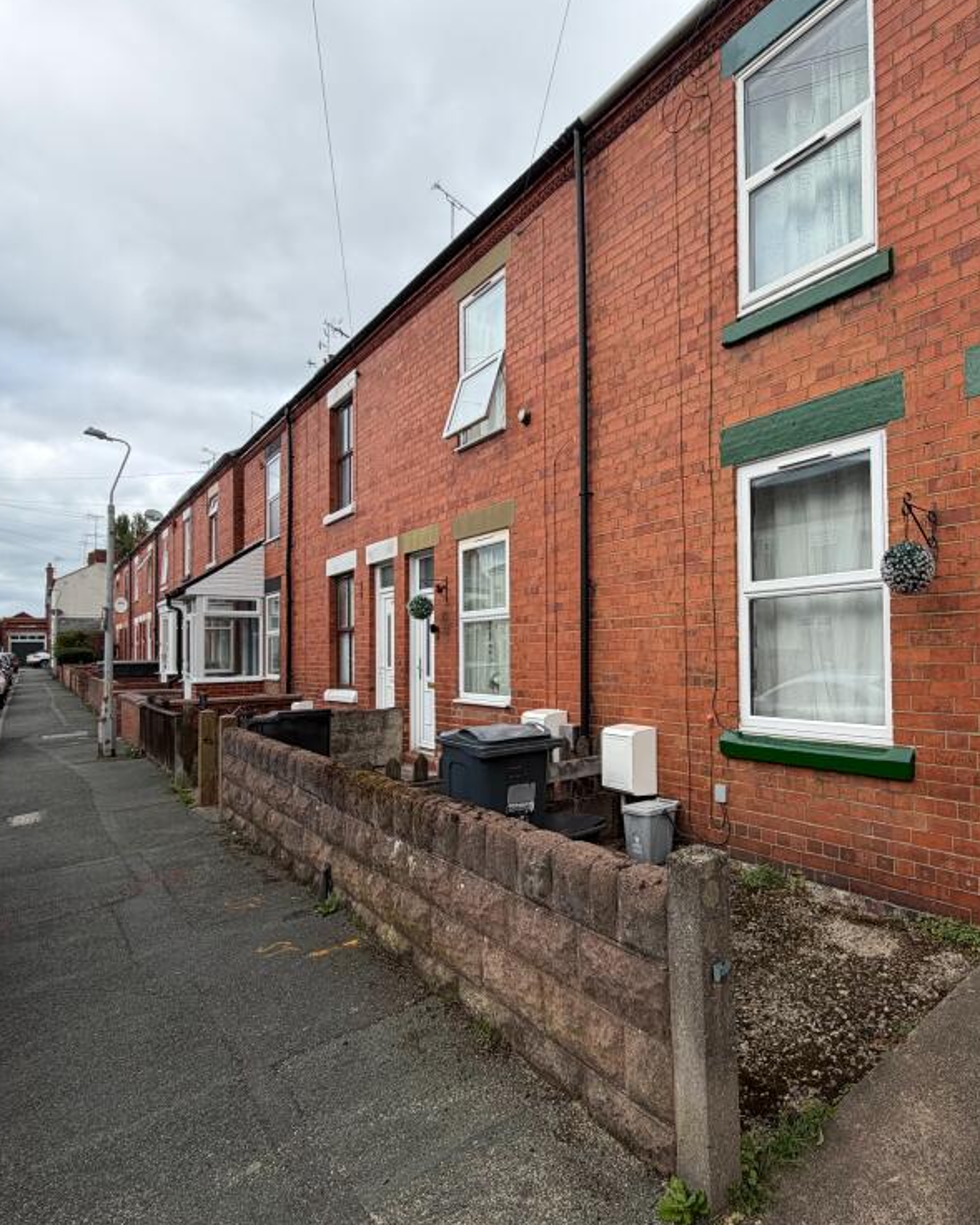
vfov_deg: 83.3
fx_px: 689
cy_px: 629
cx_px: 704
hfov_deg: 67.5
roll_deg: +0.9
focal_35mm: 19
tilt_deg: +1.5
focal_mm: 2.22
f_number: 2.2
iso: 40
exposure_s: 1/510
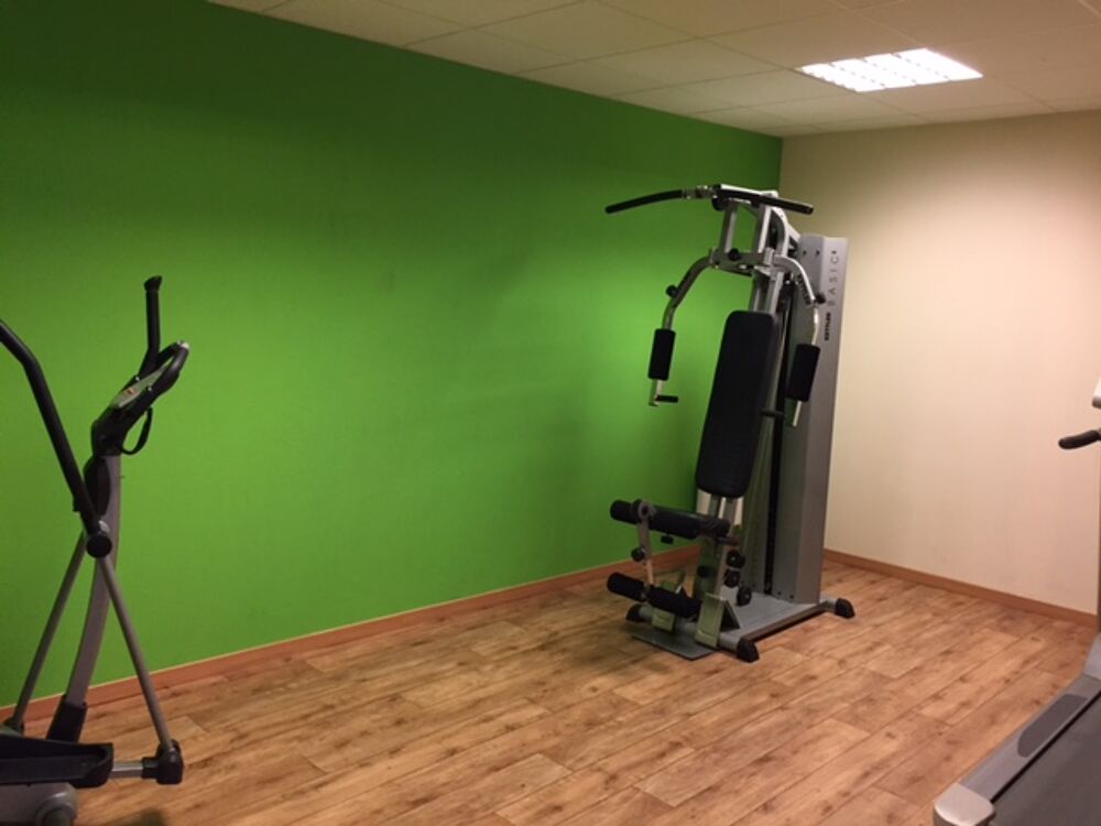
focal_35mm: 29
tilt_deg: -8.4
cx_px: 550
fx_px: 922
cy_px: 413
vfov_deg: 48.2
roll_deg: -2.9
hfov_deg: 61.7
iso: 160
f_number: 2.2
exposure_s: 1/33
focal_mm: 4.15
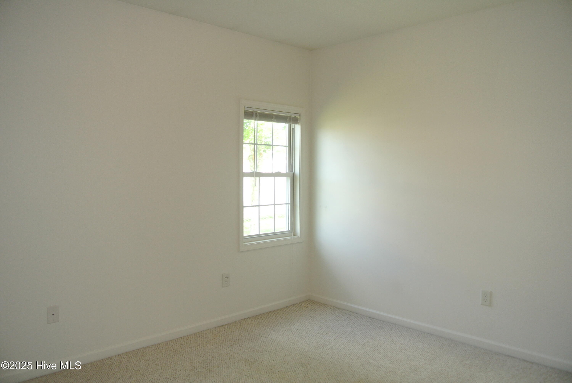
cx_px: 286
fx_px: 429
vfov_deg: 48.0
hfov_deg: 67.3
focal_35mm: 27
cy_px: 192
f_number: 3.5
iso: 220
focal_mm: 10
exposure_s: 1/60
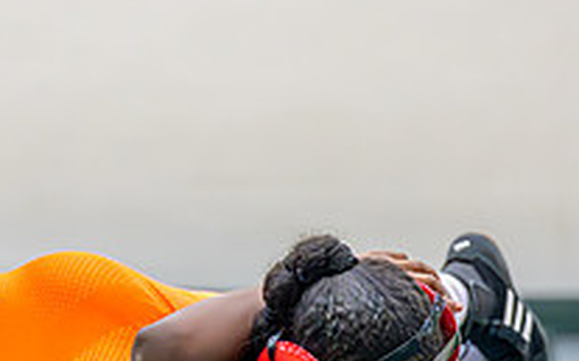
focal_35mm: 248
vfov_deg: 5.3
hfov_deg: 8.5
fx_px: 3910
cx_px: 193
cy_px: 280
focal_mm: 70
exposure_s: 1/1000
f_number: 2.8
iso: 5000
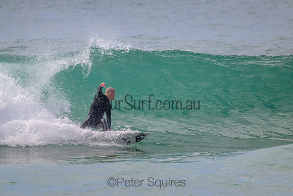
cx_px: 146
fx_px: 6512
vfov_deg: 1.7
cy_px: 98
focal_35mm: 800
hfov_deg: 2.6
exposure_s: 1/2000
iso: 1250
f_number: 11
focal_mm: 800
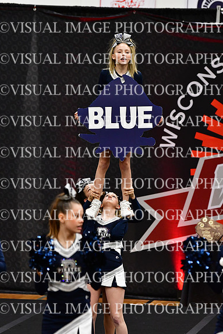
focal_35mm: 234
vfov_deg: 8.8
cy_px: 168
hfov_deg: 5.9
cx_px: 111
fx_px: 2175
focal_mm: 155
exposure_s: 1/500
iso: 4000
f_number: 3.5
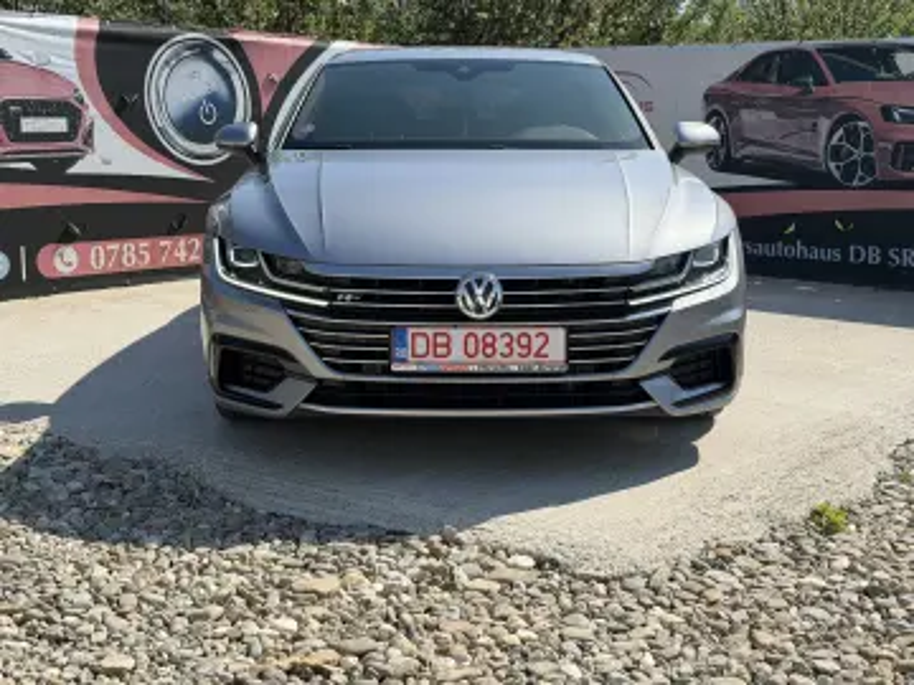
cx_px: 457
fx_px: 1267
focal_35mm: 48
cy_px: 342
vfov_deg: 30.3
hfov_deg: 39.7
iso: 64
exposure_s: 1/5208
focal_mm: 6.76
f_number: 1.78
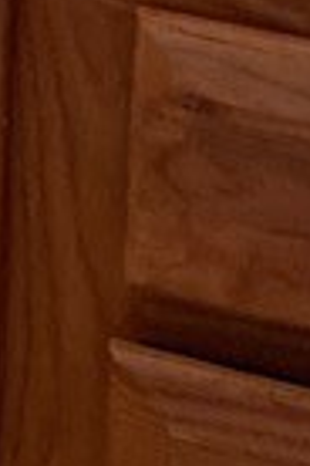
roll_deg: +1.0
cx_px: -681
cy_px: -540
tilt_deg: -14.5
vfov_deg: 9.4
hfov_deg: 6.2
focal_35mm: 201
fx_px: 2596
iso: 160
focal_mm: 4.25
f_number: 1.8
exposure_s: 1/60
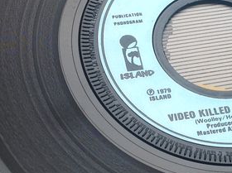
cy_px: 89
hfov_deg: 15.6
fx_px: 836
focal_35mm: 125
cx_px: 201
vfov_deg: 11.8
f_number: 2.4
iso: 50
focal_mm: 4.28
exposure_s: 1/20
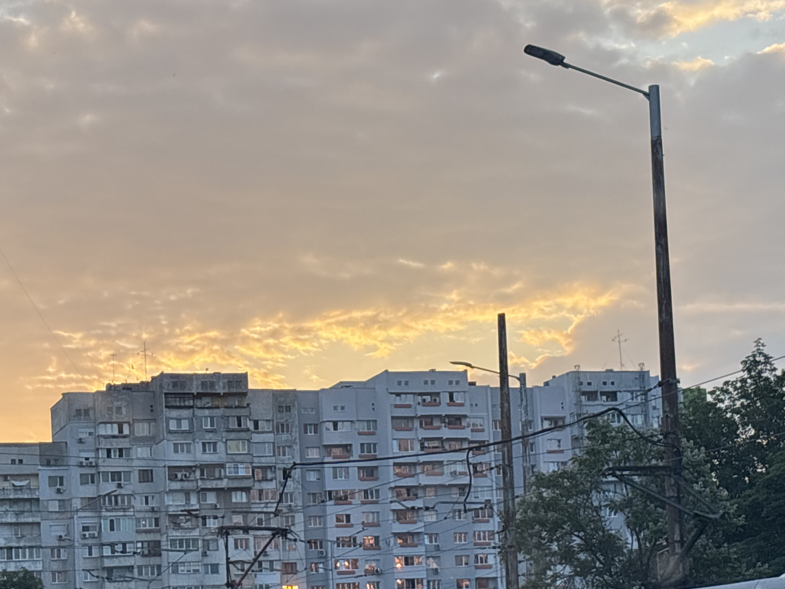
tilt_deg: +5.6
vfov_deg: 16.1
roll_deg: +2.2
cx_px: 365
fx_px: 2063
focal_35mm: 91
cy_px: 458
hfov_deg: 21.5
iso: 32
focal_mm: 5.96
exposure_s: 1/351
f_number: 1.6
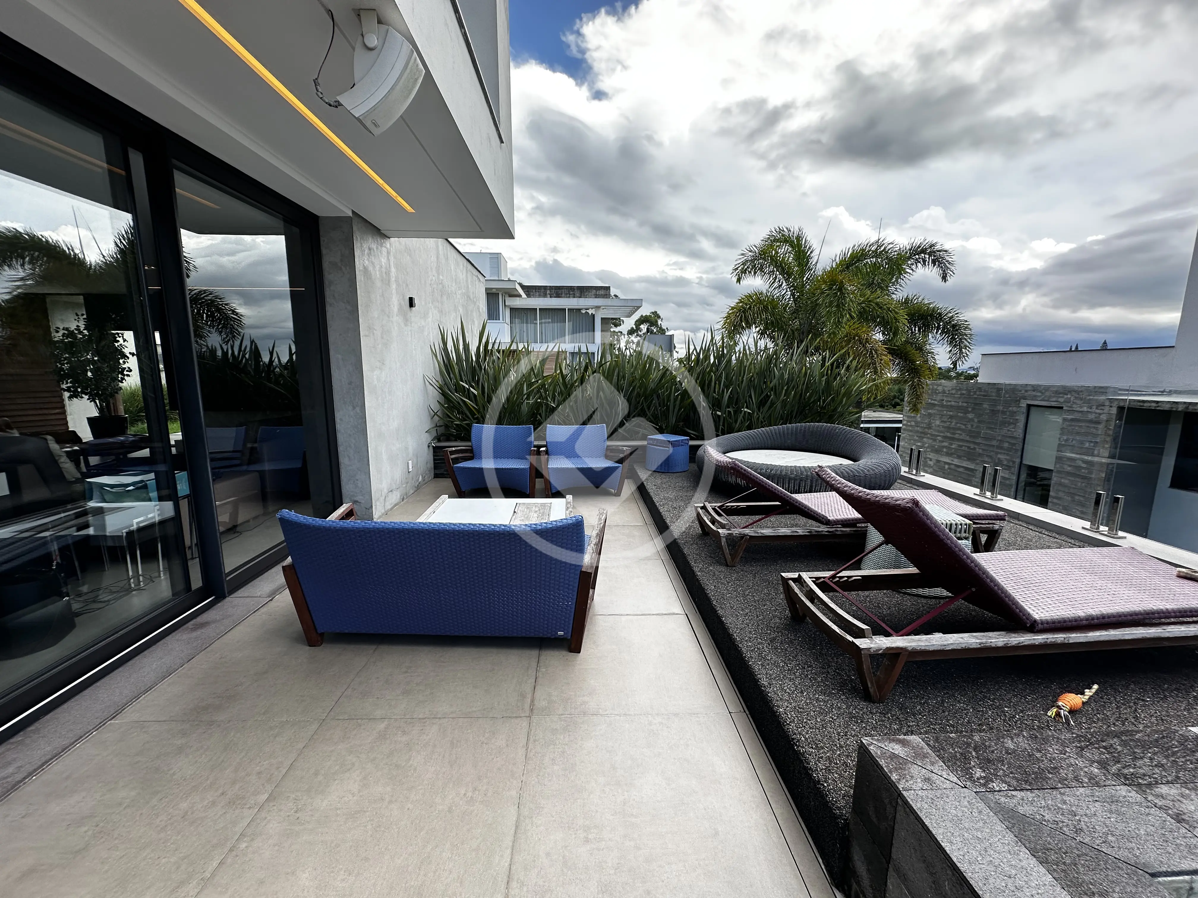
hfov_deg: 102.1
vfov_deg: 85.7
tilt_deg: -10.7
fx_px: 485
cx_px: 599
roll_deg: -0.9
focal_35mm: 14
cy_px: 449
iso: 40
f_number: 2.2
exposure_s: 1/406
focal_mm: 2.22
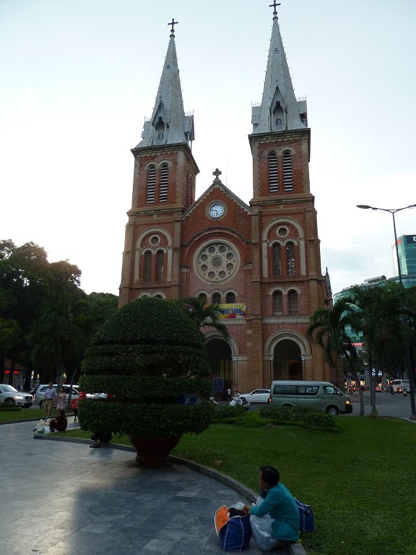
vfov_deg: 69.4
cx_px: 208
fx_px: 401
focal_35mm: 25
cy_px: 278
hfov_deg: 54.9
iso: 125
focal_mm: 4.1
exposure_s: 1/30
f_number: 3.3
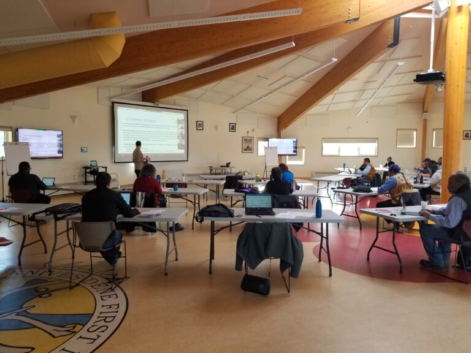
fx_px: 354
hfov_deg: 67.3
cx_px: 236
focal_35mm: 26
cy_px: 176
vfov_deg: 53.1
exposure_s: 1/60
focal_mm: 4.25
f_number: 1.7
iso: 100
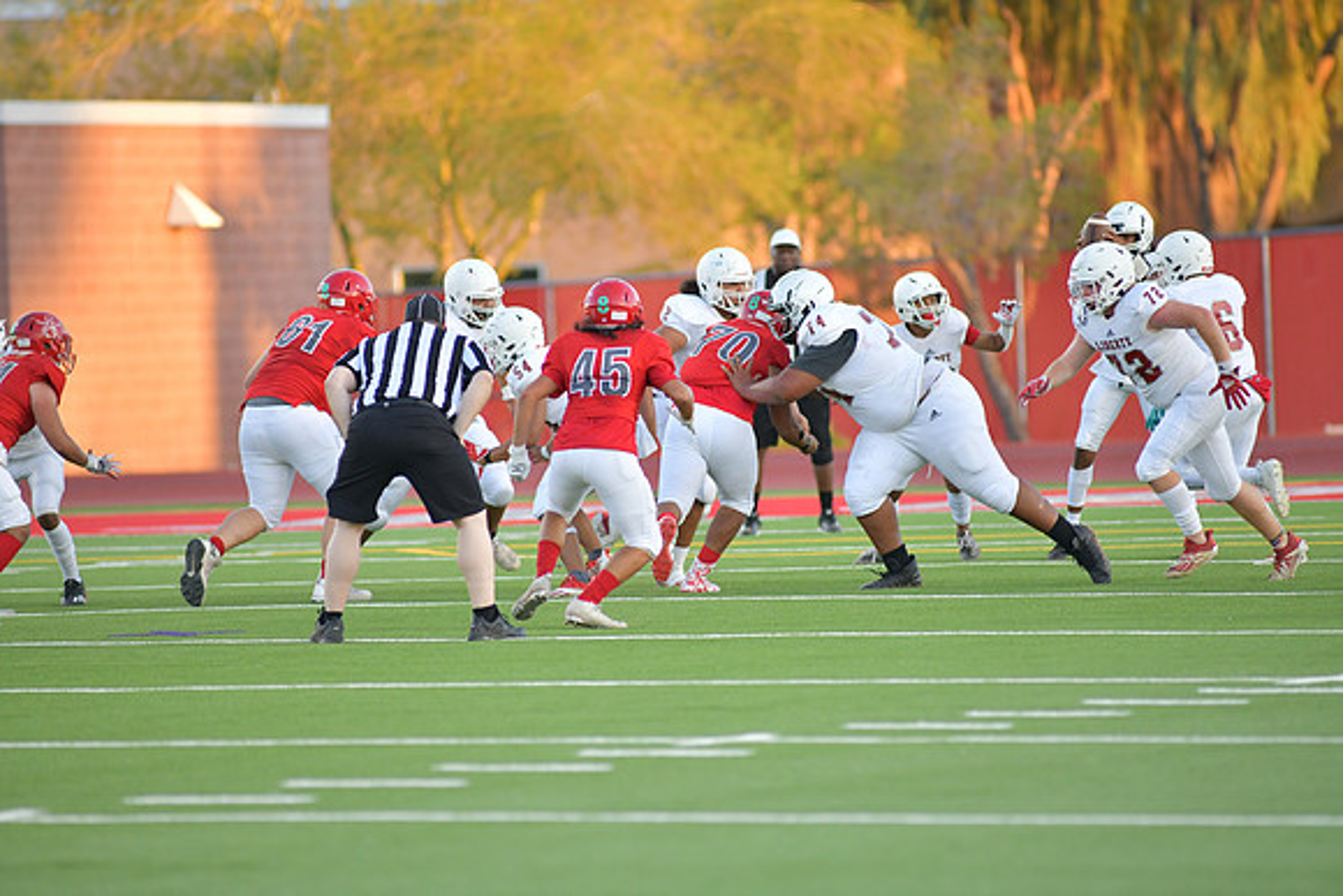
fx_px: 11194
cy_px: 448
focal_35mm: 300
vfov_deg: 4.6
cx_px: 672
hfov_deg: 6.9
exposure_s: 1/1250
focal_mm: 300
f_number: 3.5
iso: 1100
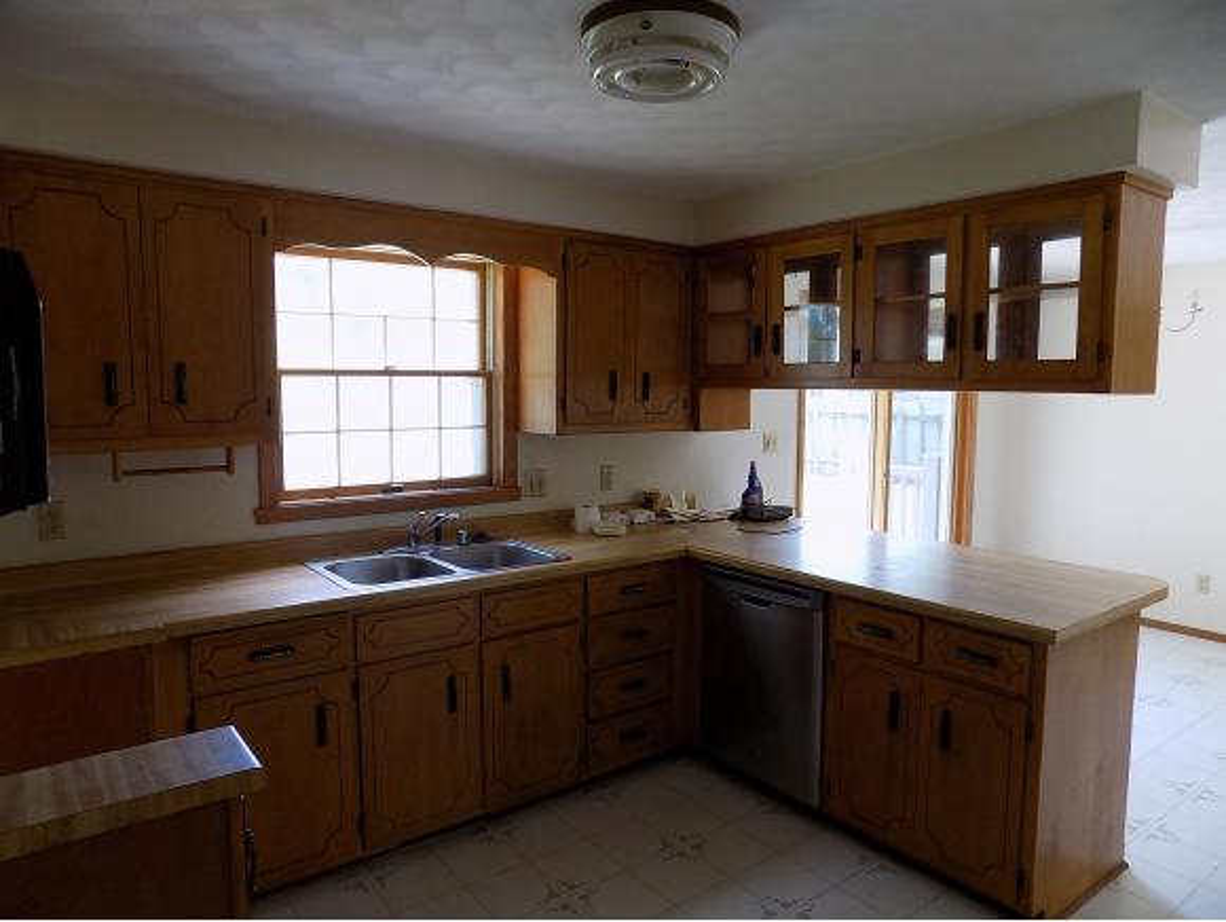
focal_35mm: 23
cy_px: 461
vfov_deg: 59.0
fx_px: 815
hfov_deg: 73.9
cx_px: 613
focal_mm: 4
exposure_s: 1/30
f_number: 3.1
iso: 100
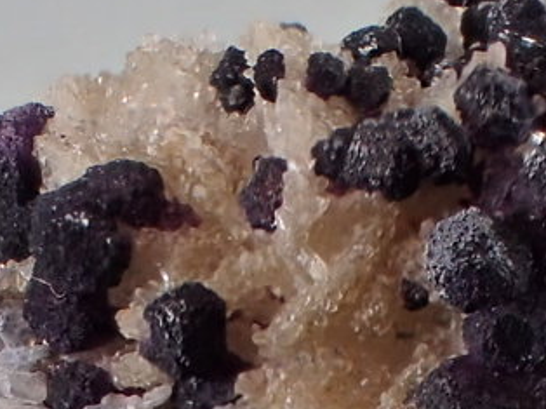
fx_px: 2411
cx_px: 212
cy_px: 815
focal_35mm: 153
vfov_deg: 9.1
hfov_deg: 12.9
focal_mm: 5.5
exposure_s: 1/200
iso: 100
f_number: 3.2
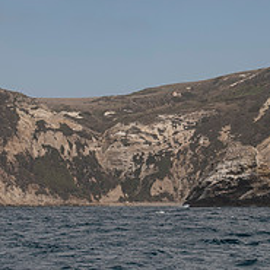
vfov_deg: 9.3
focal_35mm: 188
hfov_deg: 9.3
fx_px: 1659
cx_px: 154
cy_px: 129
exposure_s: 1/2000
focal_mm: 70
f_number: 2.8
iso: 100
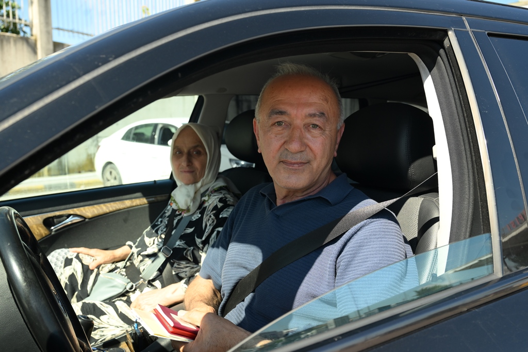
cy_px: 176
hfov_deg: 58.7
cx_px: 264
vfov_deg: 41.1
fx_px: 469
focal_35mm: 32
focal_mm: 32
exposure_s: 1/400
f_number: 5.6
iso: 280
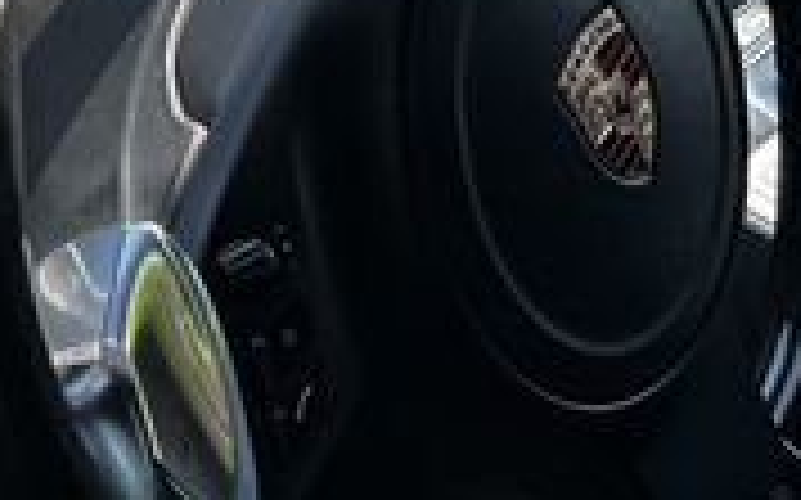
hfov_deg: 16.6
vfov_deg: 10.5
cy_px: 59
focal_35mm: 124
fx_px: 2705
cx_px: 698
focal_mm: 5.7
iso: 40
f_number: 1.5
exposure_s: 1/220
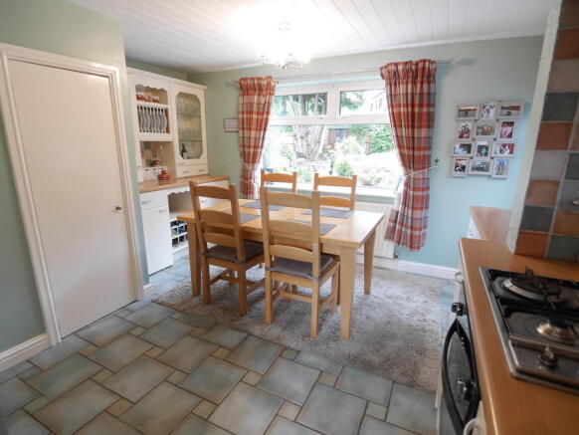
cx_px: 290
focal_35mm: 18
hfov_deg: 87.7
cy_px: 218
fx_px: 301
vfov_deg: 71.6
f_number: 4
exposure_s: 1/60
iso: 1250
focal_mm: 9
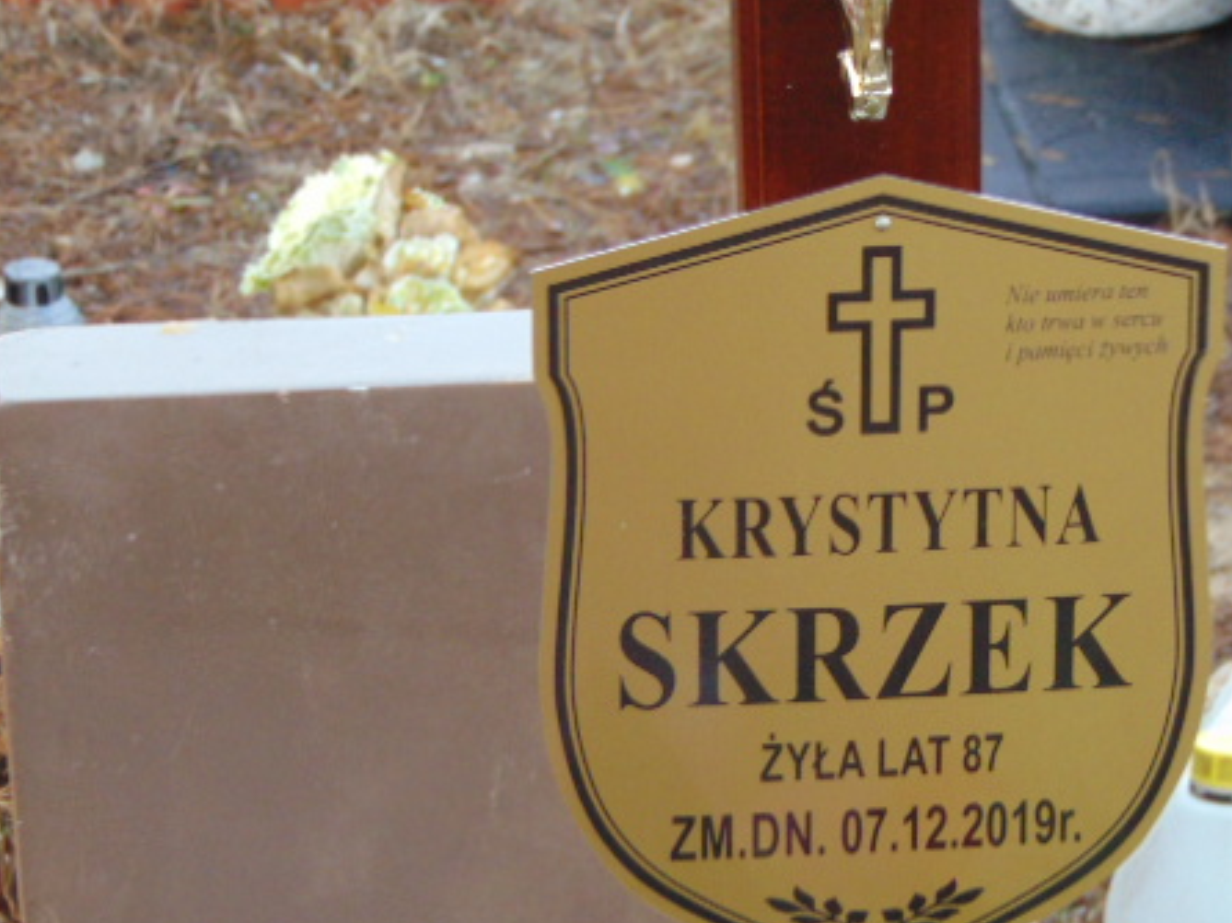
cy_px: 652
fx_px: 5514
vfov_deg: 9.6
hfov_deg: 12.7
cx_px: 870
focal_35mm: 155
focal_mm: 19.4
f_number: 3.9
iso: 250
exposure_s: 1/40
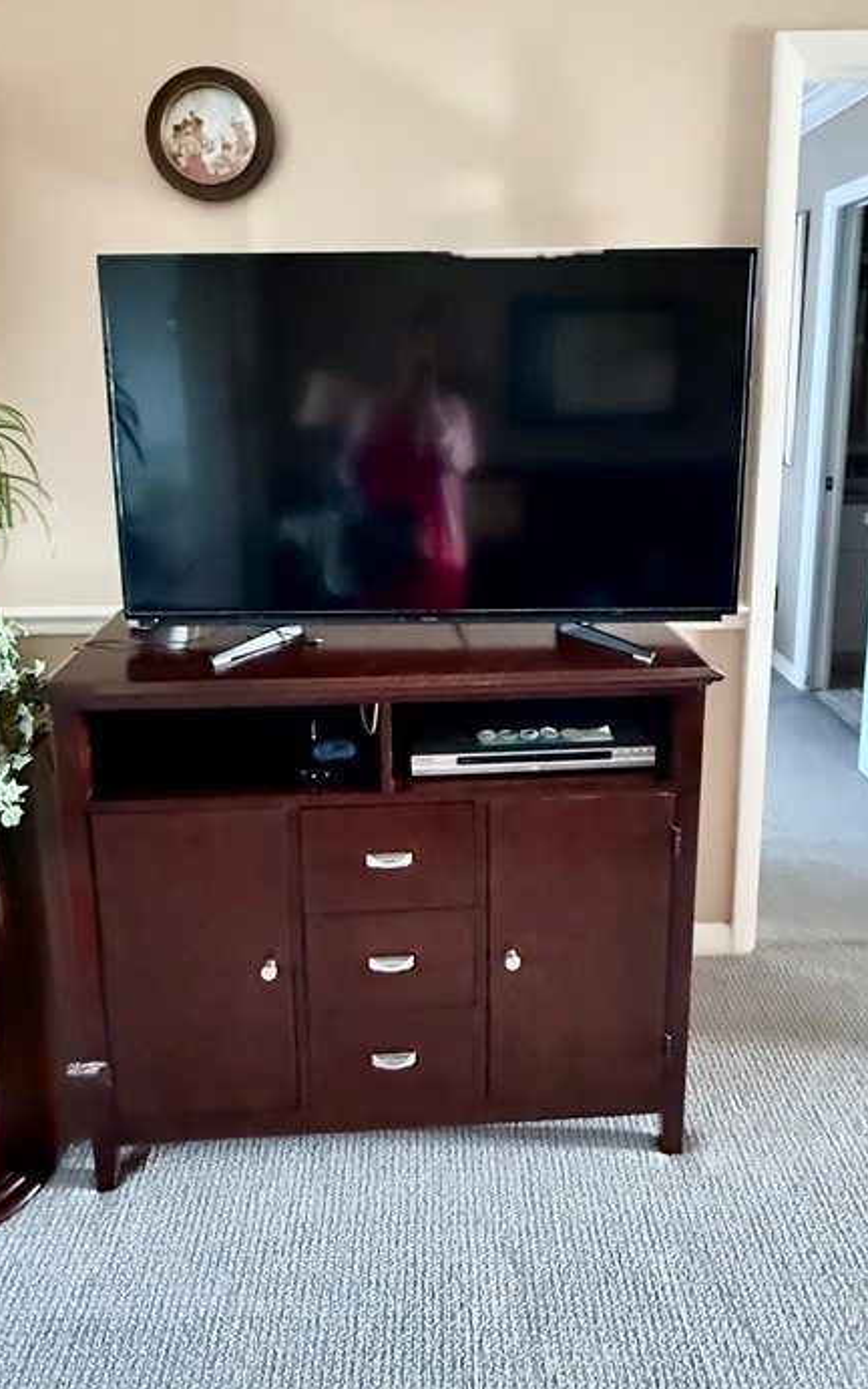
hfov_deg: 55.1
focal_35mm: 22
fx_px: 833
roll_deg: +0.9
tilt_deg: -9.9
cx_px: 424
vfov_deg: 78.0
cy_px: 511
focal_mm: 2.22
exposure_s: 1/30
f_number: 2.2
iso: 1600
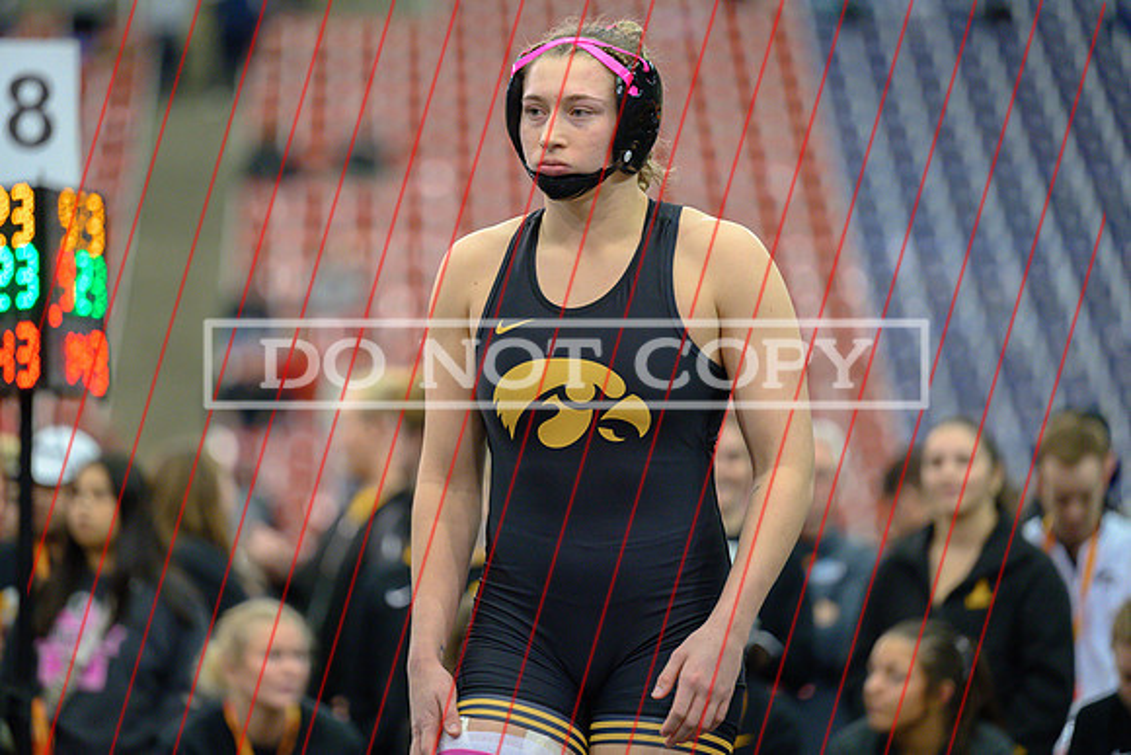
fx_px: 6147
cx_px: 520
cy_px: 349
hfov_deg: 10.5
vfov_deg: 7.0
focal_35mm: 196
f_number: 2.8
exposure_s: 1/800
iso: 3600
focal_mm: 180
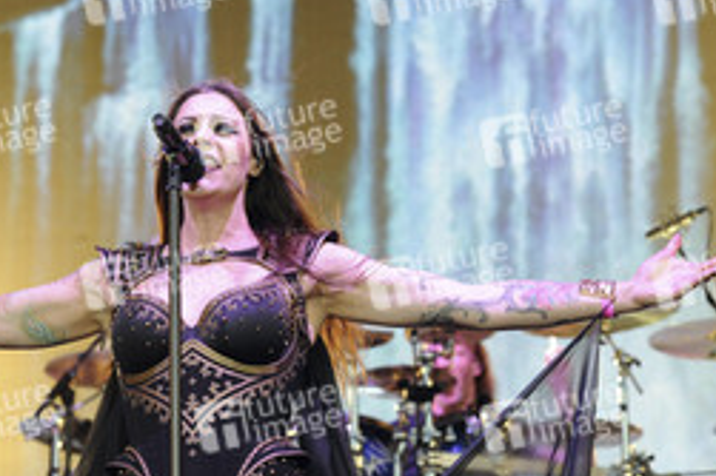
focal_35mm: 201
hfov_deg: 10.2
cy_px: 348
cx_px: 193
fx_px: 3995
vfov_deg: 6.8
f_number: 4.5
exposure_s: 1/320
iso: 640
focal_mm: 112
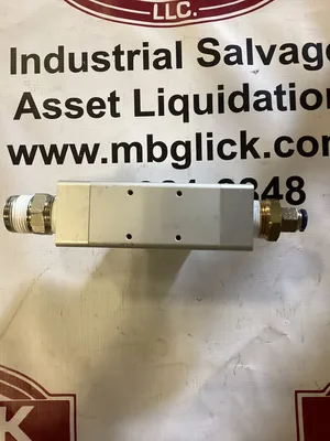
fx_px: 394
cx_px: 165
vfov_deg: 58.4
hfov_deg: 45.4
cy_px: 220
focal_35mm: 31
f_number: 2.4
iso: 250
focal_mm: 3.3
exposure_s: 1/50
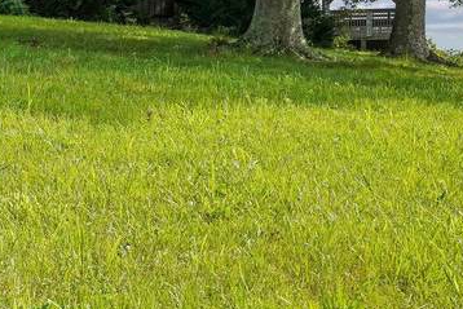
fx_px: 1608
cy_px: 153
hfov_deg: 15.2
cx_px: -225
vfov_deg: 11.0
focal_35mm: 125
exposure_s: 1/200
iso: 400
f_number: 11
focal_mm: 35
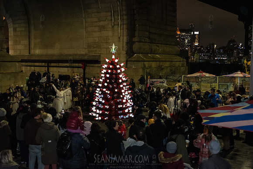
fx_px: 309
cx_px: 126
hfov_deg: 44.5
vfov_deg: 30.5
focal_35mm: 44
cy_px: 84
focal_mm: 44
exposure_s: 1/160
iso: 8000
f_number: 3.2
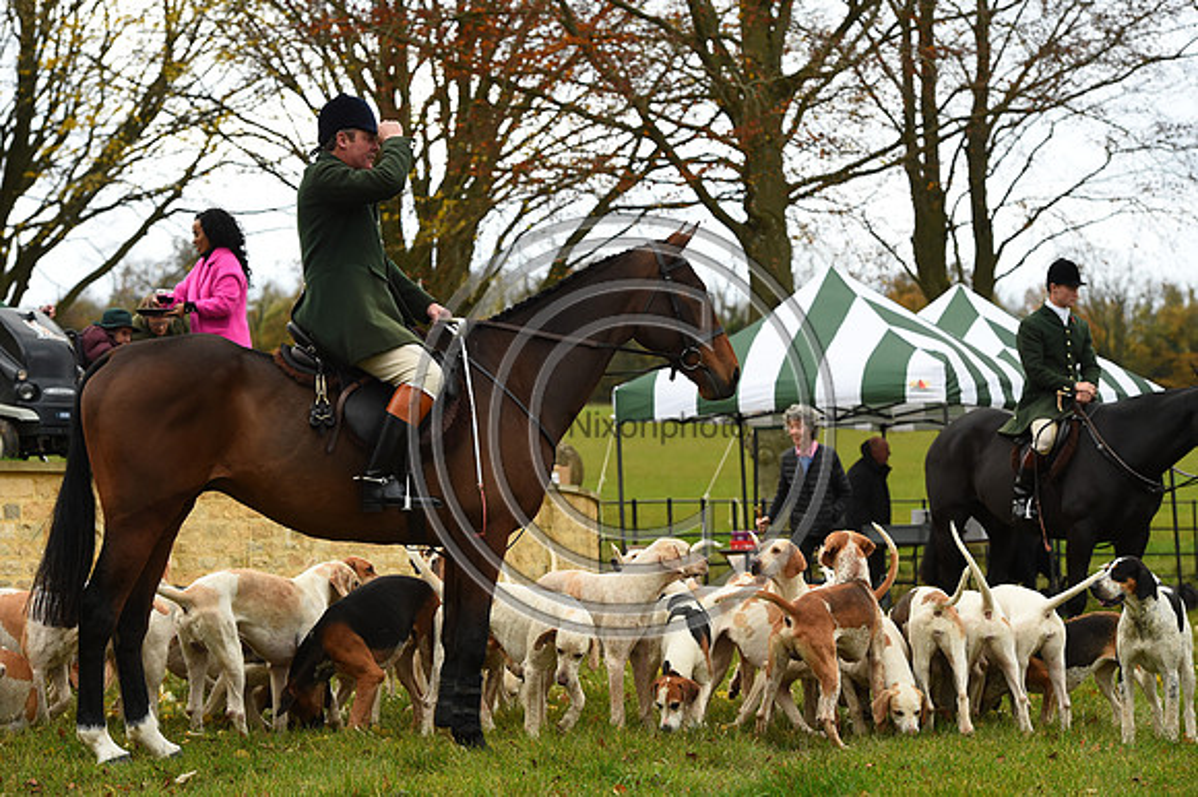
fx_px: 3725
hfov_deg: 18.3
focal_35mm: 112
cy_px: 398
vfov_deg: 12.2
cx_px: 599
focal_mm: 112
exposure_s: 1/1250
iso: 1600
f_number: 5.6
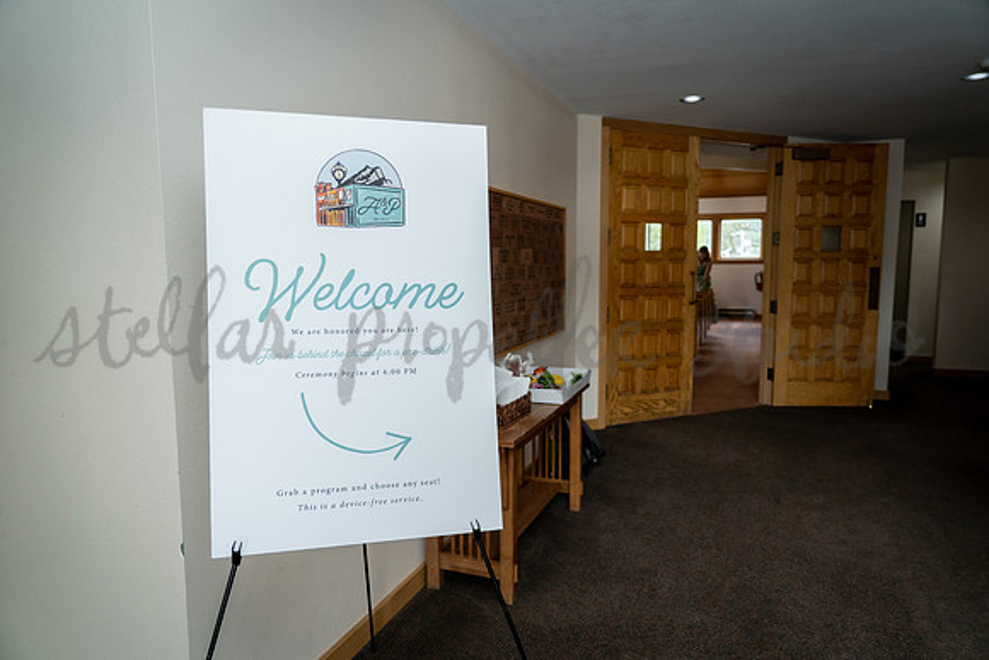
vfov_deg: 53.2
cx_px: 494
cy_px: 330
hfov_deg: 73.7
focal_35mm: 24
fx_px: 659
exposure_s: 1/250
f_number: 4
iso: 640
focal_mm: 24
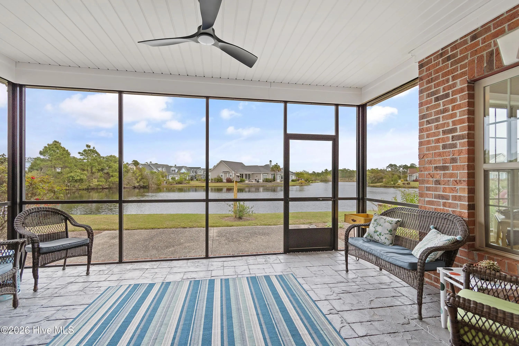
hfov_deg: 100.4
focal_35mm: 15
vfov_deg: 77.3
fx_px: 216
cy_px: 173
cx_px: 260
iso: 100
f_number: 4.5
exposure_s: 1/25
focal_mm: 10
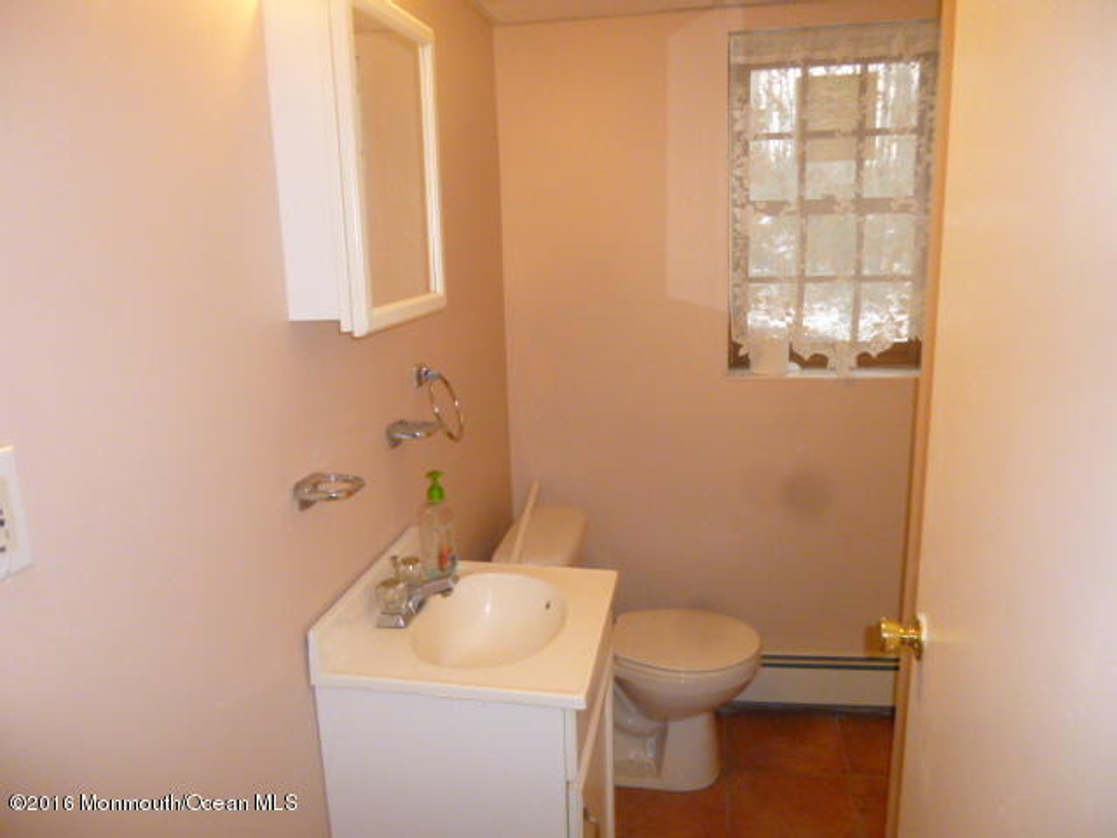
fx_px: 807
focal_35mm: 25
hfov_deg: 69.4
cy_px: 419
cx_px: 558
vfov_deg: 54.9
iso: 400
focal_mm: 4.5
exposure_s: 1/60
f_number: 3.1
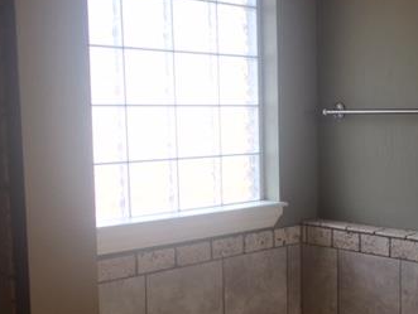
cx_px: 375
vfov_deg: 26.1
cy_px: 187
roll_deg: -0.7
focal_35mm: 56
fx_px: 677
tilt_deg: -5.8
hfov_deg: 32.6
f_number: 2.2
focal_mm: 4.15
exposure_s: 1/60
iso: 32
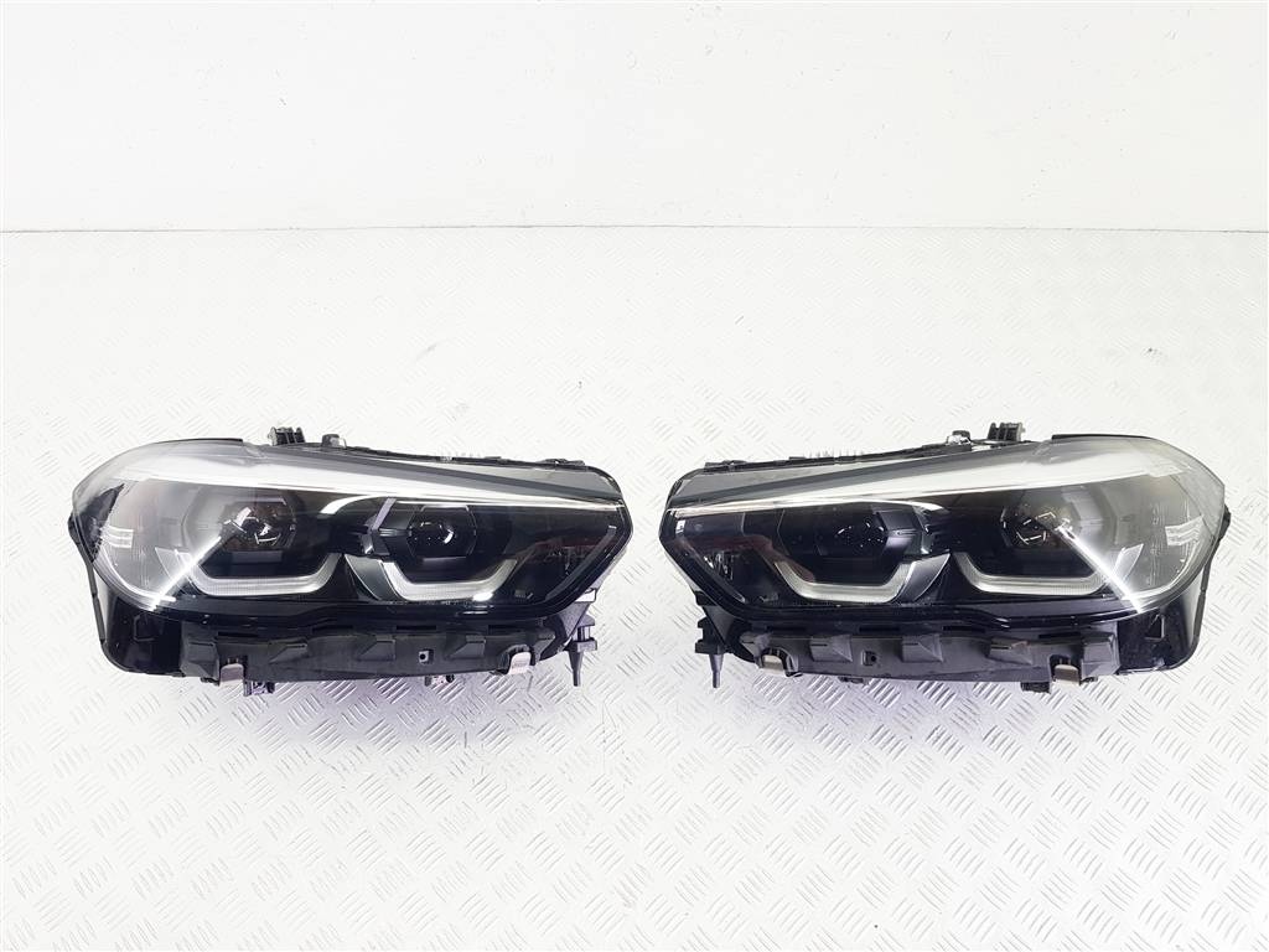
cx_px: 634
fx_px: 953
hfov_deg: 67.3
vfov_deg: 53.1
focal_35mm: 26
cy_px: 476
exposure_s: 1/100
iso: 64
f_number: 1.7
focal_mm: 4.2
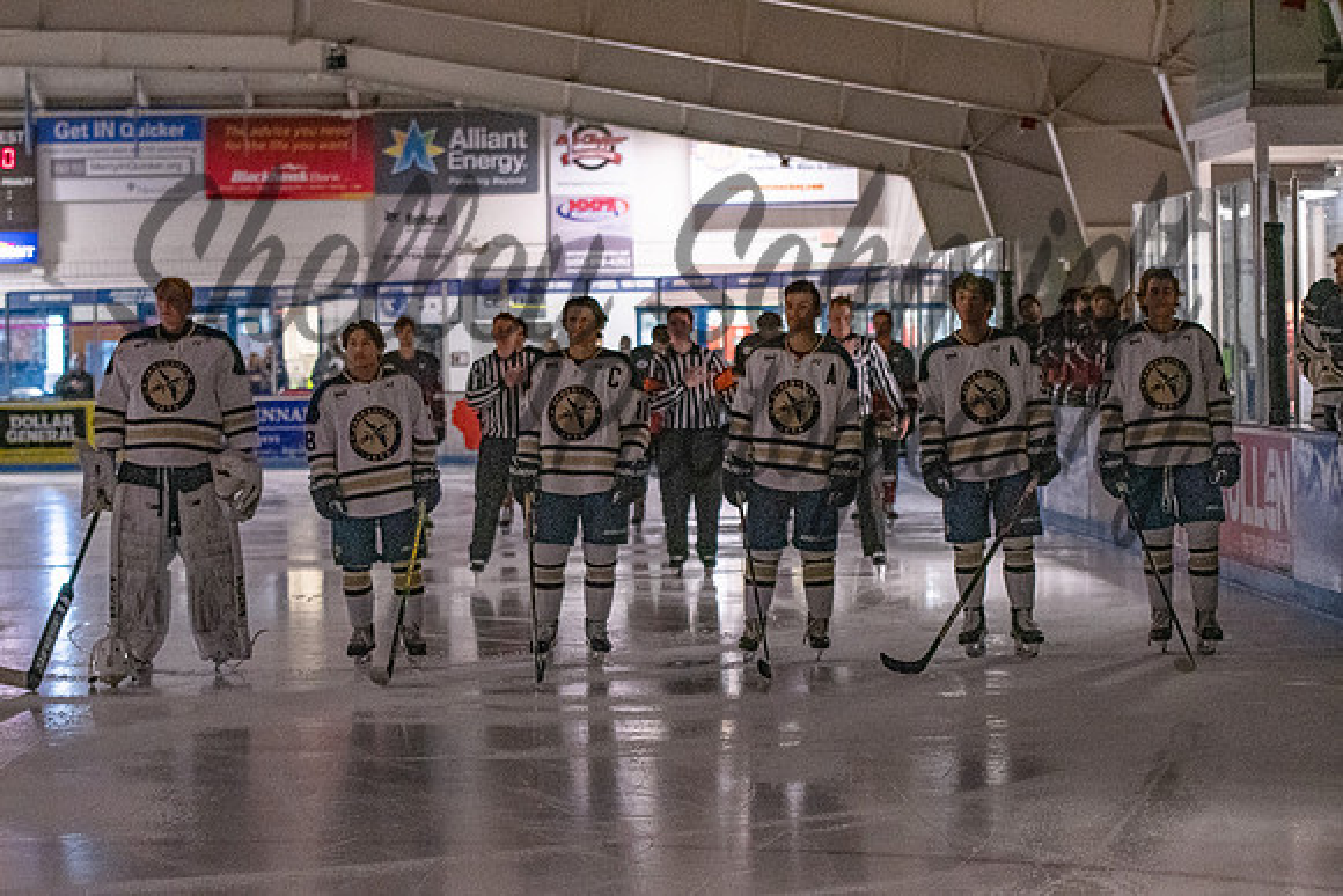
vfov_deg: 12.4
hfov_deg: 18.5
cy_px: 448
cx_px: 672
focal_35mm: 111
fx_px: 4130
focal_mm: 70
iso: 3200
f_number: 2.8
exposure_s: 1/160
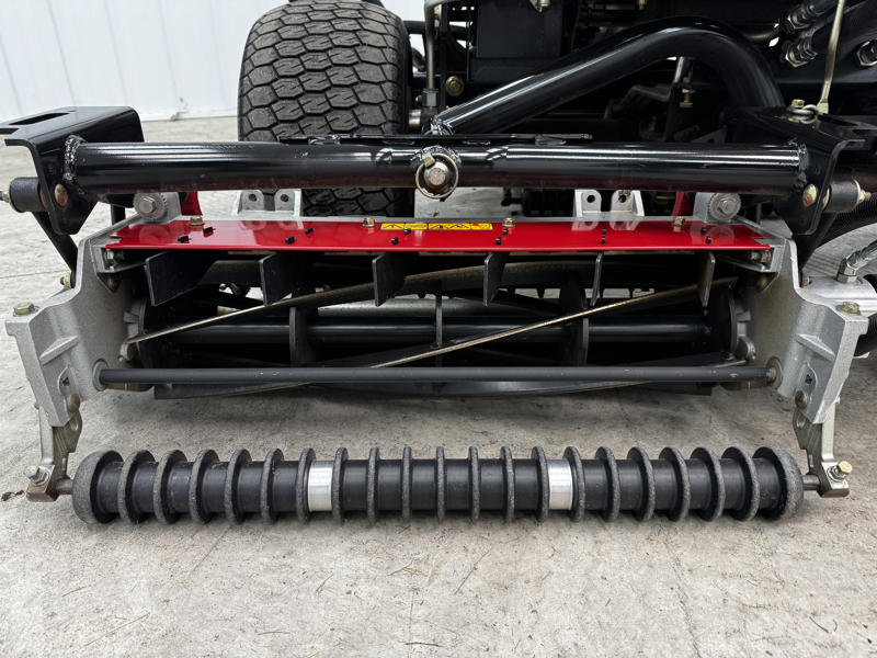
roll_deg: -0.2
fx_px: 608
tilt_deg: -27.4
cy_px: 329
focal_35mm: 24
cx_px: 438
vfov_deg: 56.8
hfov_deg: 71.6
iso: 160
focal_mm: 6.76
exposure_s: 1/60
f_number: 1.78
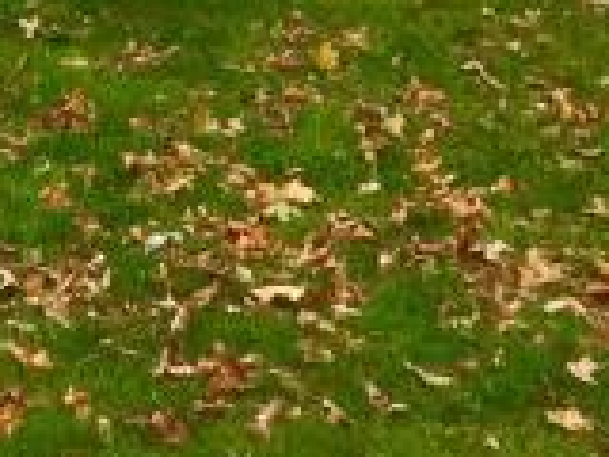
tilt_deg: +8.5
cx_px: -582
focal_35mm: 186
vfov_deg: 7.0
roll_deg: -0.1
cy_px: -979
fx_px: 3272
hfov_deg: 9.9
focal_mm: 4.15
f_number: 2.2
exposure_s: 1/120
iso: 40
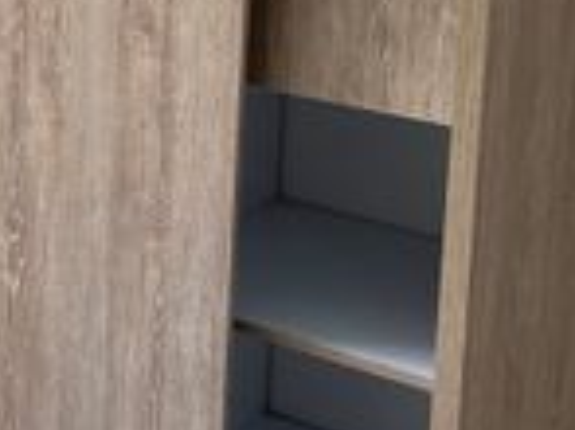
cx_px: -428
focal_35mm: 118
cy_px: -113
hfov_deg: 14.8
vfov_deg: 12.2
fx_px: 1958
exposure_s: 1/397
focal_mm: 5.7
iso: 50
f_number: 1.5
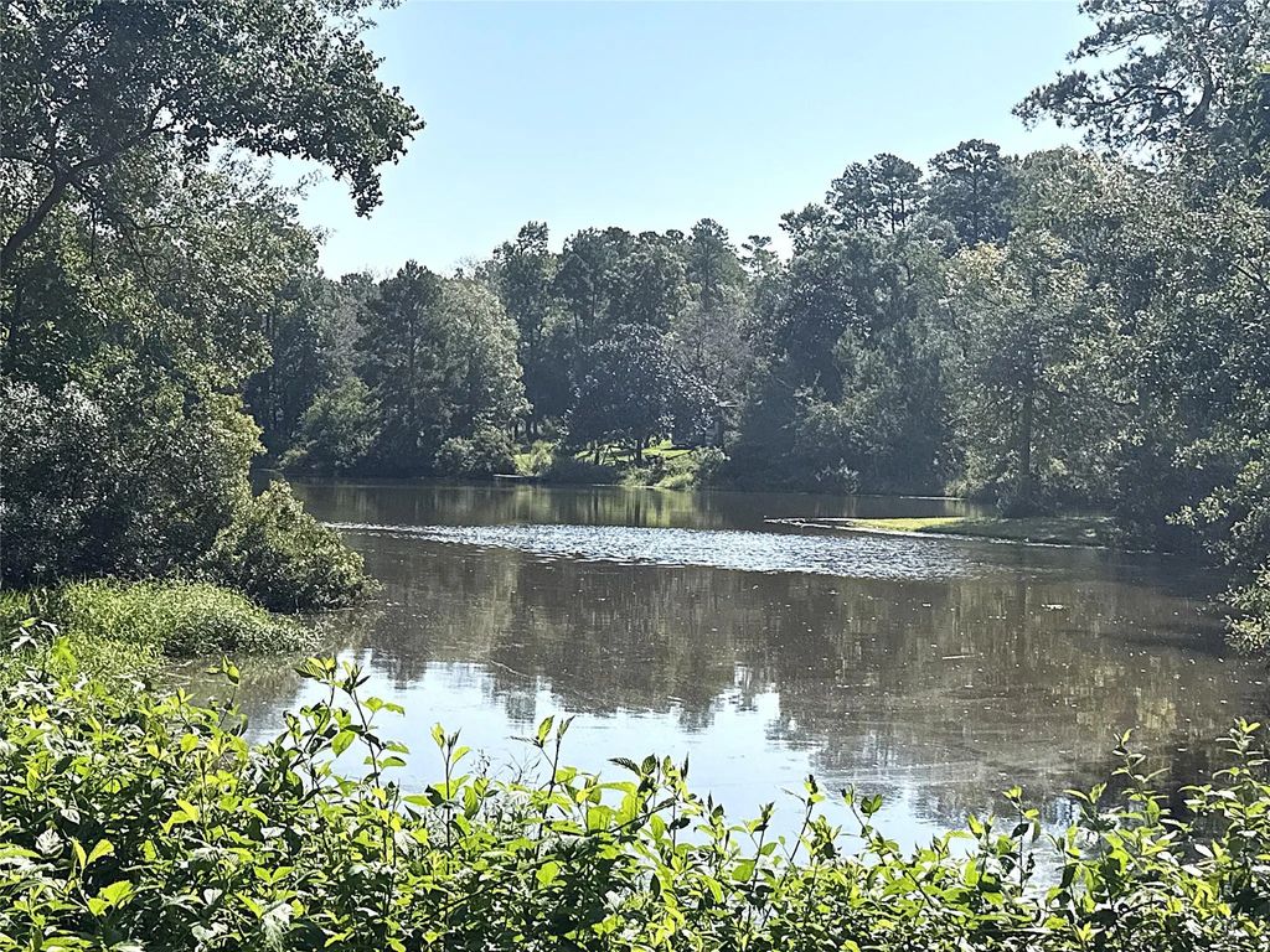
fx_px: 1614
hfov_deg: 42.9
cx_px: 635
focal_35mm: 44
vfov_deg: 32.9
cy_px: 476
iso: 80
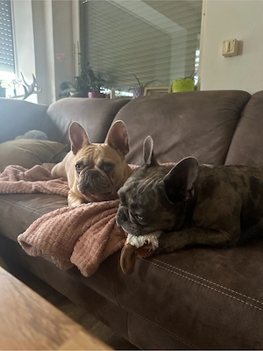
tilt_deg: -11.8
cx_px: 132
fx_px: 243
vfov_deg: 71.6
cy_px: 176
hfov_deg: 56.8
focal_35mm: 24
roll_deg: -0.7
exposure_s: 1/35
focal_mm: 6.86
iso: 1000
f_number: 1.78
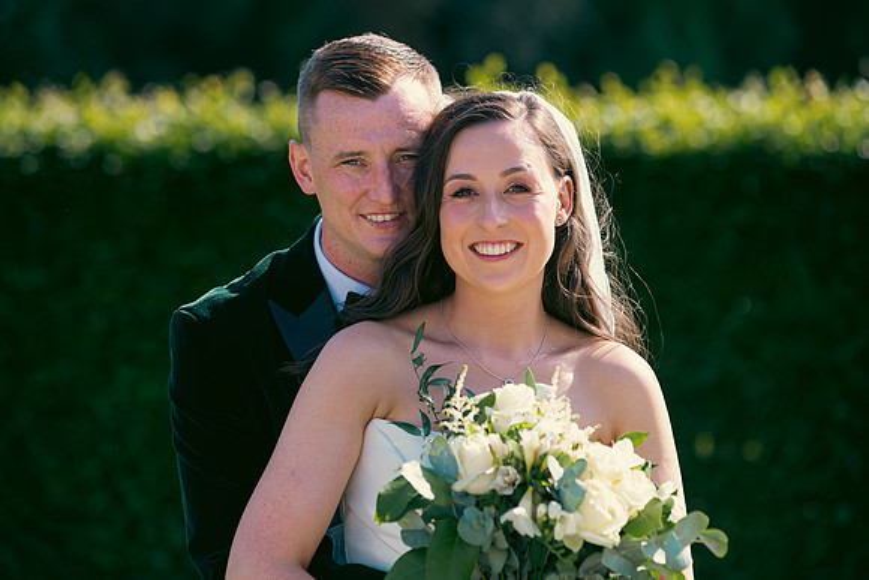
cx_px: 434
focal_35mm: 135
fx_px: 3259
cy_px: 290
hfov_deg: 15.2
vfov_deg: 10.2
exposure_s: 1/640
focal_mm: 135
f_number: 3.5
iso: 200
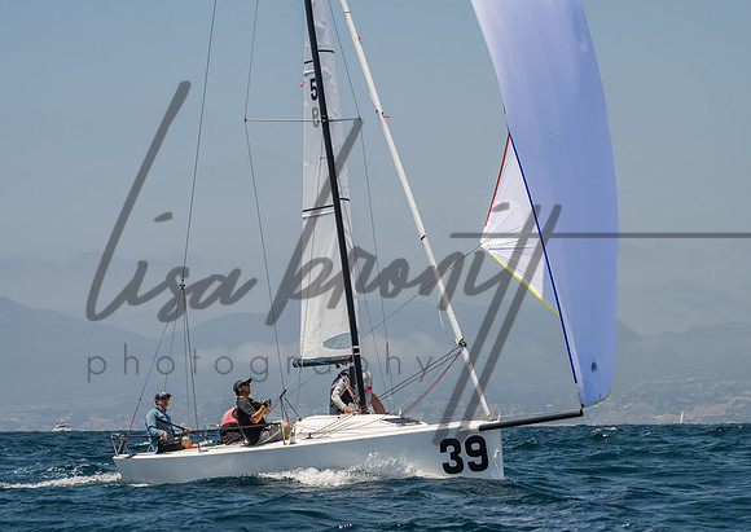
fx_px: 3276
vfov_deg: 9.3
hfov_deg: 13.1
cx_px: 393
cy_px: 306
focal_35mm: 154
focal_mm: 125
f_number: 9
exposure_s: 1/640
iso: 640
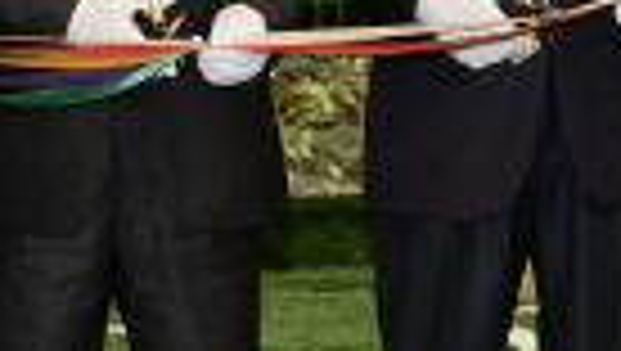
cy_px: -115
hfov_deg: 7.1
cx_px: 716
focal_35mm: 303
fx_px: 4995
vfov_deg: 4.0
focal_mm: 50
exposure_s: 1/125
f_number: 4
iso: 320
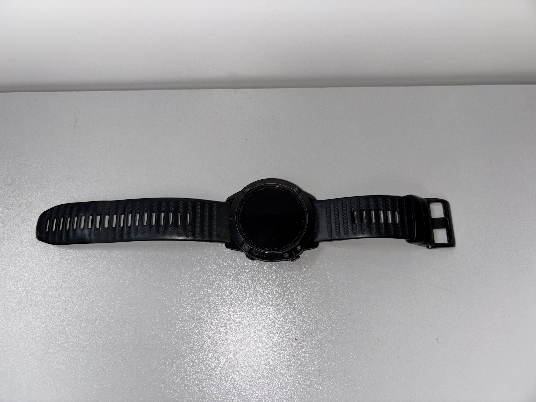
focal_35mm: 26
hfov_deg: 67.3
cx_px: 268
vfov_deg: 53.1
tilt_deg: -70.2
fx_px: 403
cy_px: 201
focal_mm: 5.96
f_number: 1.6
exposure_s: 1/66
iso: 32
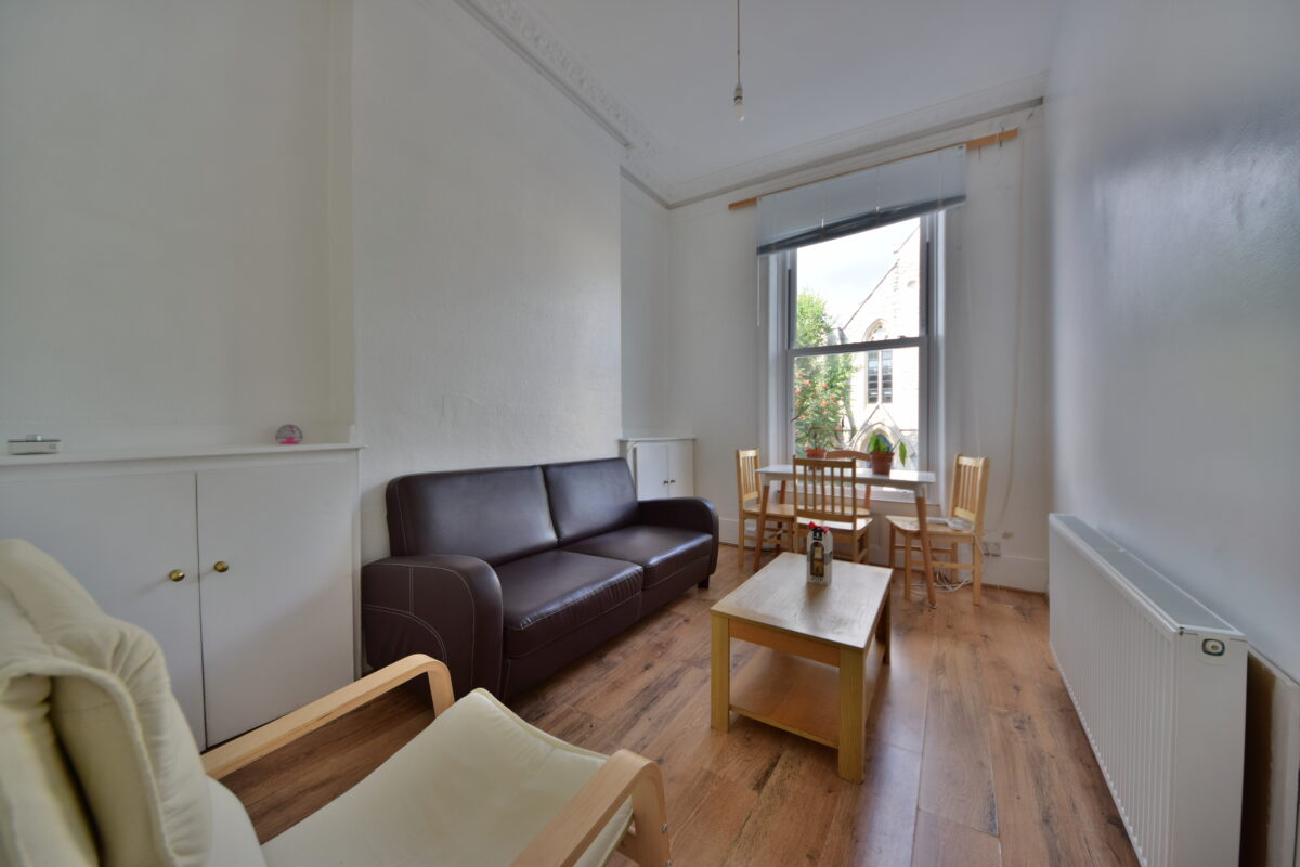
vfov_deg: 90.0
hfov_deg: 112.6
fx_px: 433
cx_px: 650
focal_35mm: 12
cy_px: 434
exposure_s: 1/160
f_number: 4.5
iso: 400
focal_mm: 8
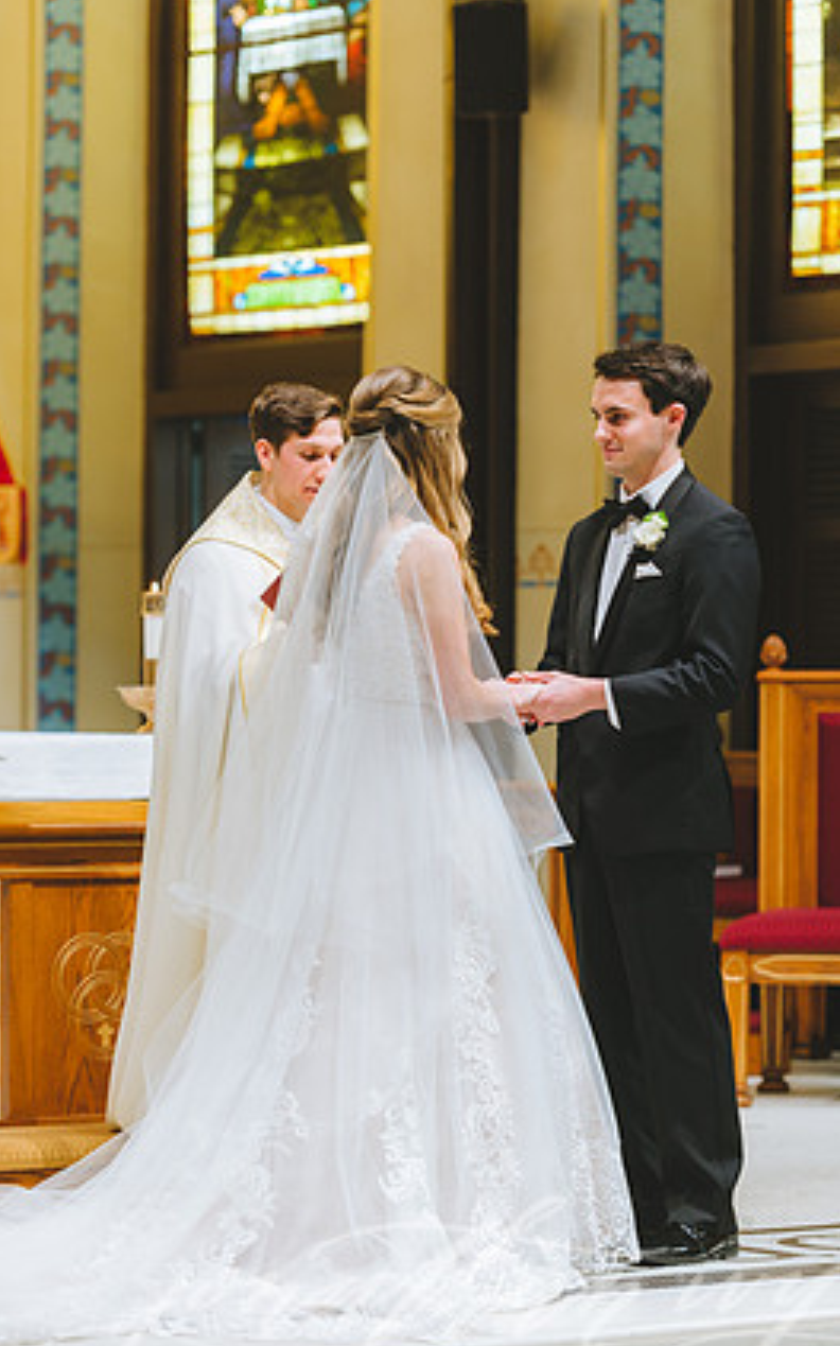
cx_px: 471
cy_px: 703
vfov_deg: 14.8
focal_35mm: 141
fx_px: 5170
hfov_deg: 9.3
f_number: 2.8
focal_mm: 130
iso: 1000
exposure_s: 1/125
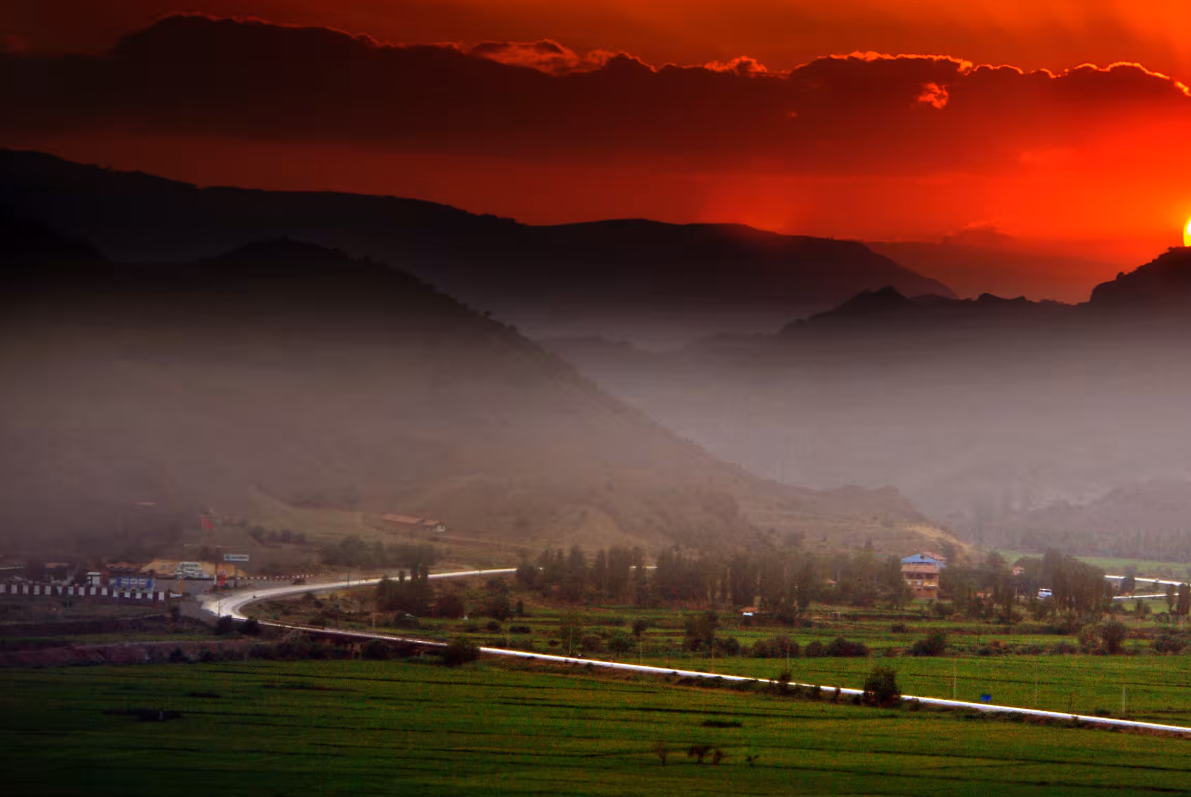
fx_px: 6757
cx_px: 993
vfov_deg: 6.7
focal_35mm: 204
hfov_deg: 10.0
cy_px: 202
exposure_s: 1/45
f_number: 4.5
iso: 100
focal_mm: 80
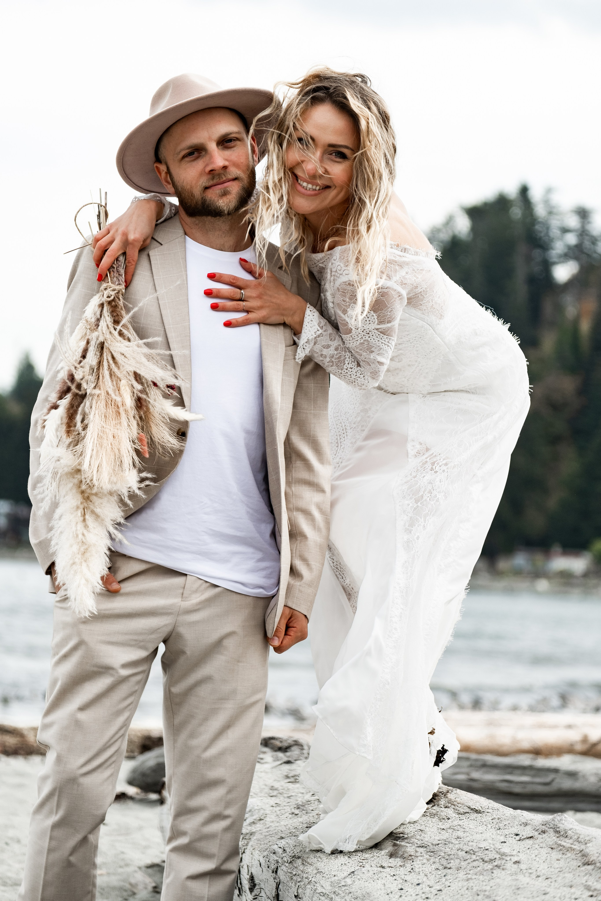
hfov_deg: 9.1
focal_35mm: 150
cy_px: 450
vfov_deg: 13.7
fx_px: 3756
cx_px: 300
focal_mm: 99.8
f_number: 4
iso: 320
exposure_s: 1/500
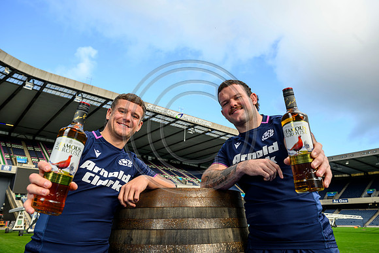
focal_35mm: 28
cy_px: 126
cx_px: 190
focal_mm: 27.5
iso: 160
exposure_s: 1/200
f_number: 6.3
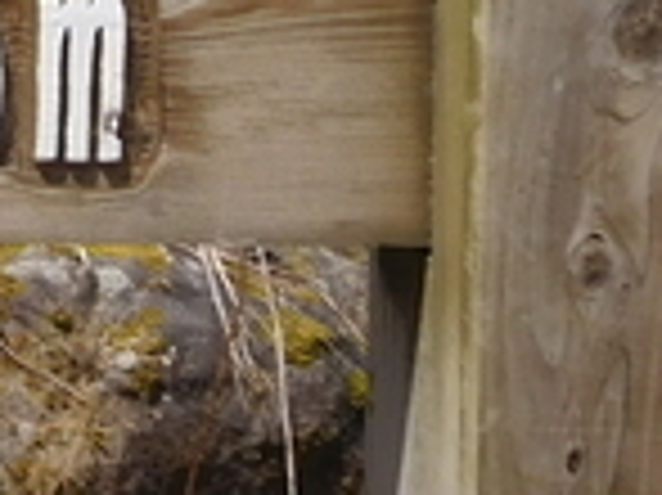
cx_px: -1009
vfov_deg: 10.4
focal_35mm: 136
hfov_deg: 11.5
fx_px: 2599
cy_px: -297
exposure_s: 1/1000
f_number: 3.4
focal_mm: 4.5
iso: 125
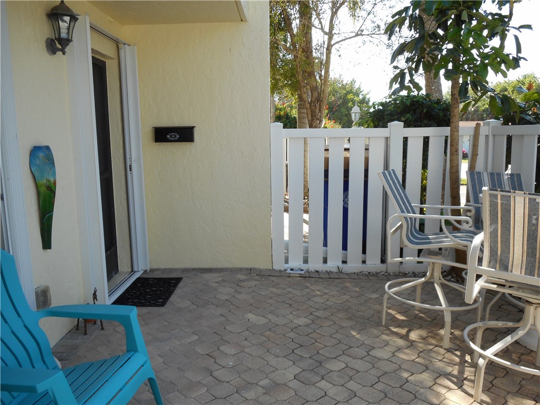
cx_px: 270
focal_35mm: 29
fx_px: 452
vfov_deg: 48.2
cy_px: 202
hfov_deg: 61.7
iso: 80
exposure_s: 1/160
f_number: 4
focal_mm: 5.2
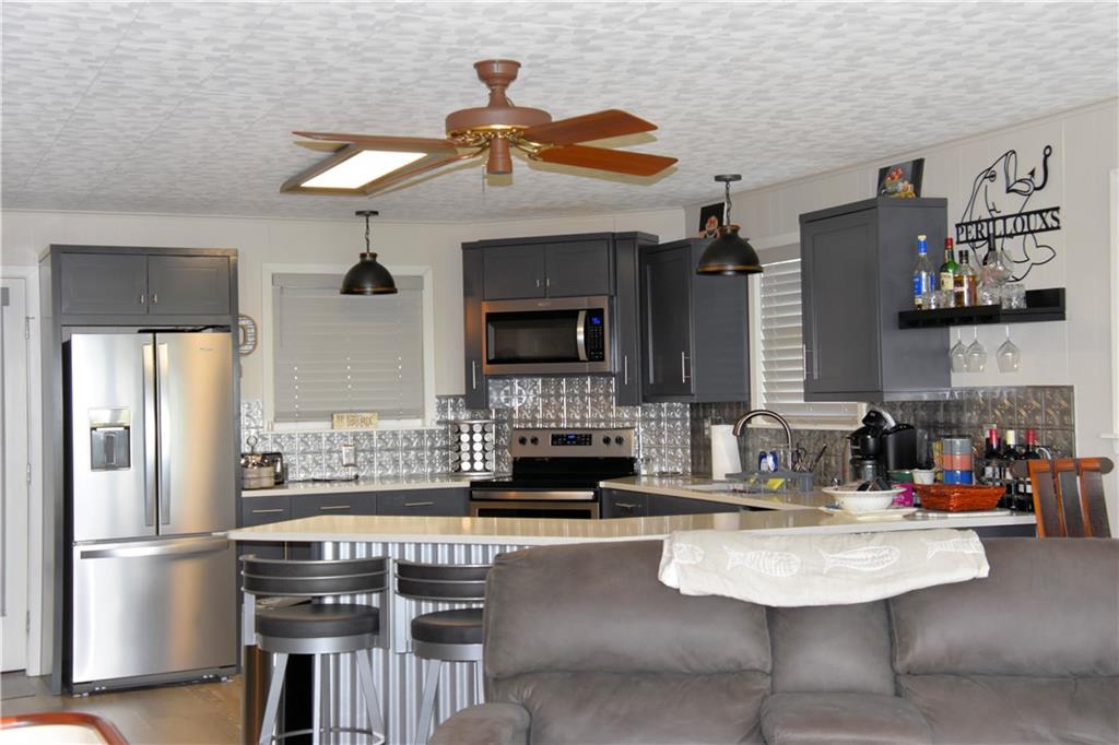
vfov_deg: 28.1
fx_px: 1491
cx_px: 560
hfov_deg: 41.1
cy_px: 372
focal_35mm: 48
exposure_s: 1/100
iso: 800
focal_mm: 32
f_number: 5
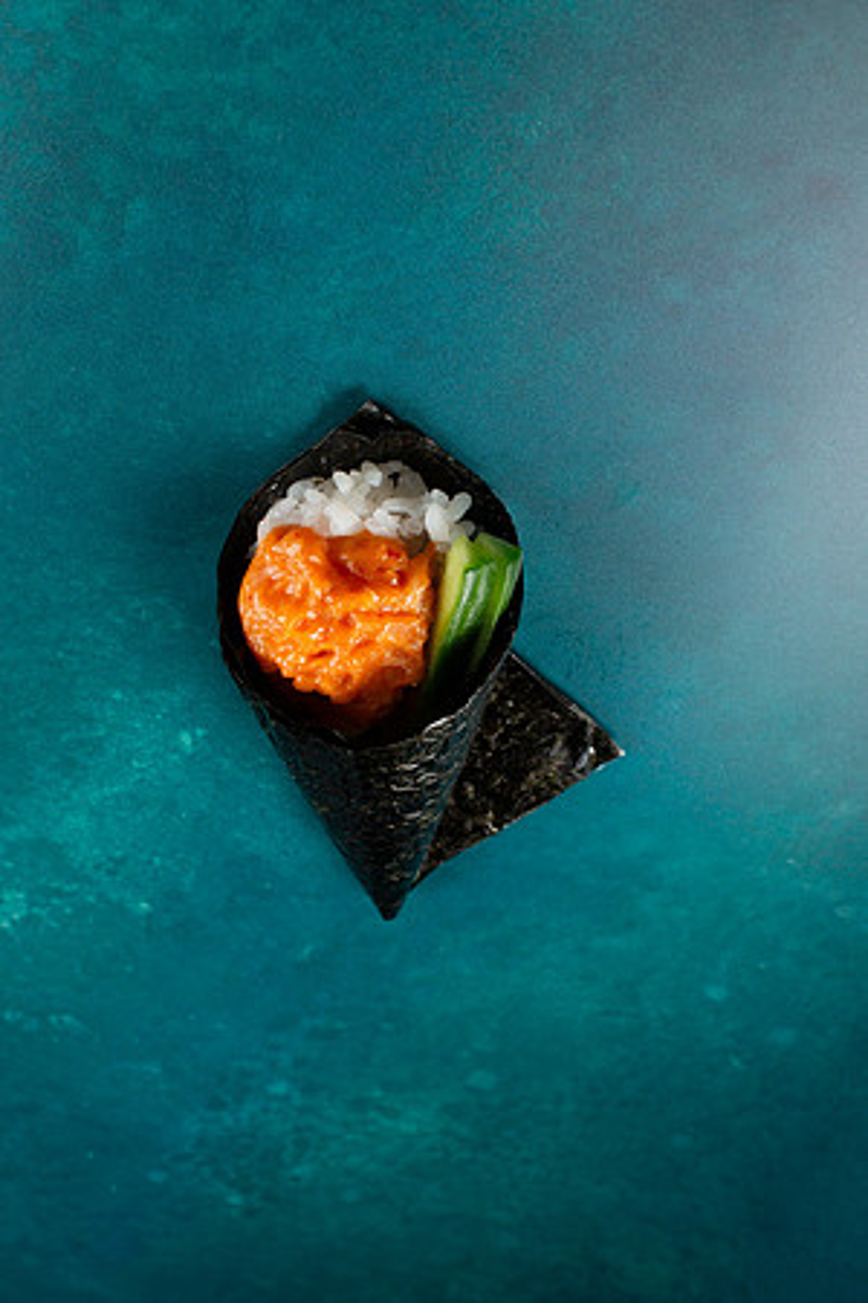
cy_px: 652
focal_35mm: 50
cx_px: 434
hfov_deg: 27.0
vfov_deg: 39.6
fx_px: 1808
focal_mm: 50
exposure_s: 1/200
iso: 250
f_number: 10
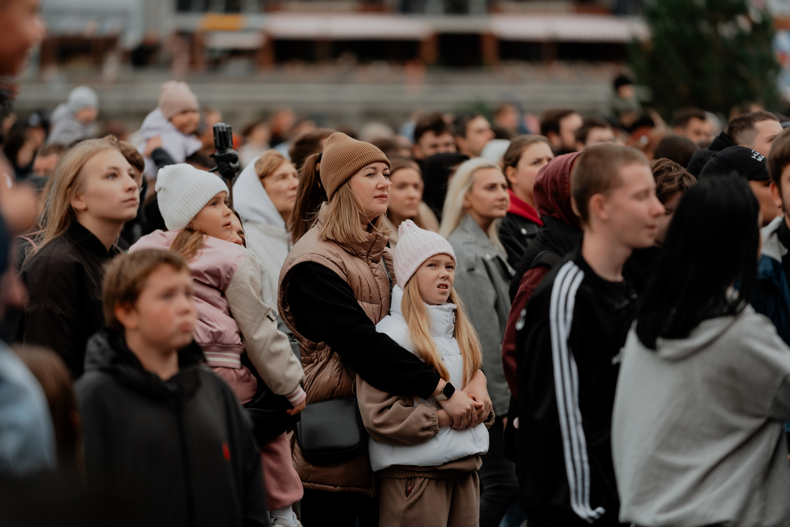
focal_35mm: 191
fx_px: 4191
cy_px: 264
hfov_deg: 10.8
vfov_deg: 7.2
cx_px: 395
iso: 200
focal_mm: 191
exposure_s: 1/500
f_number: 2.8
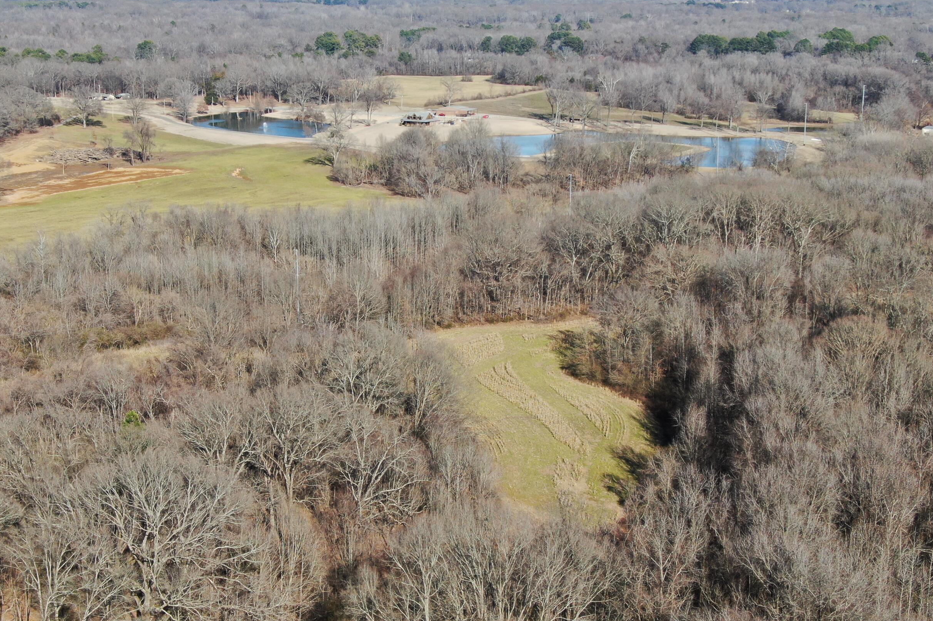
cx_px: 412
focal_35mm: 62
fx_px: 1607
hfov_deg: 32.4
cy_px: 305
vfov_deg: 21.9
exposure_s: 1/500
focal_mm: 8.6
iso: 100
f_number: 3.8
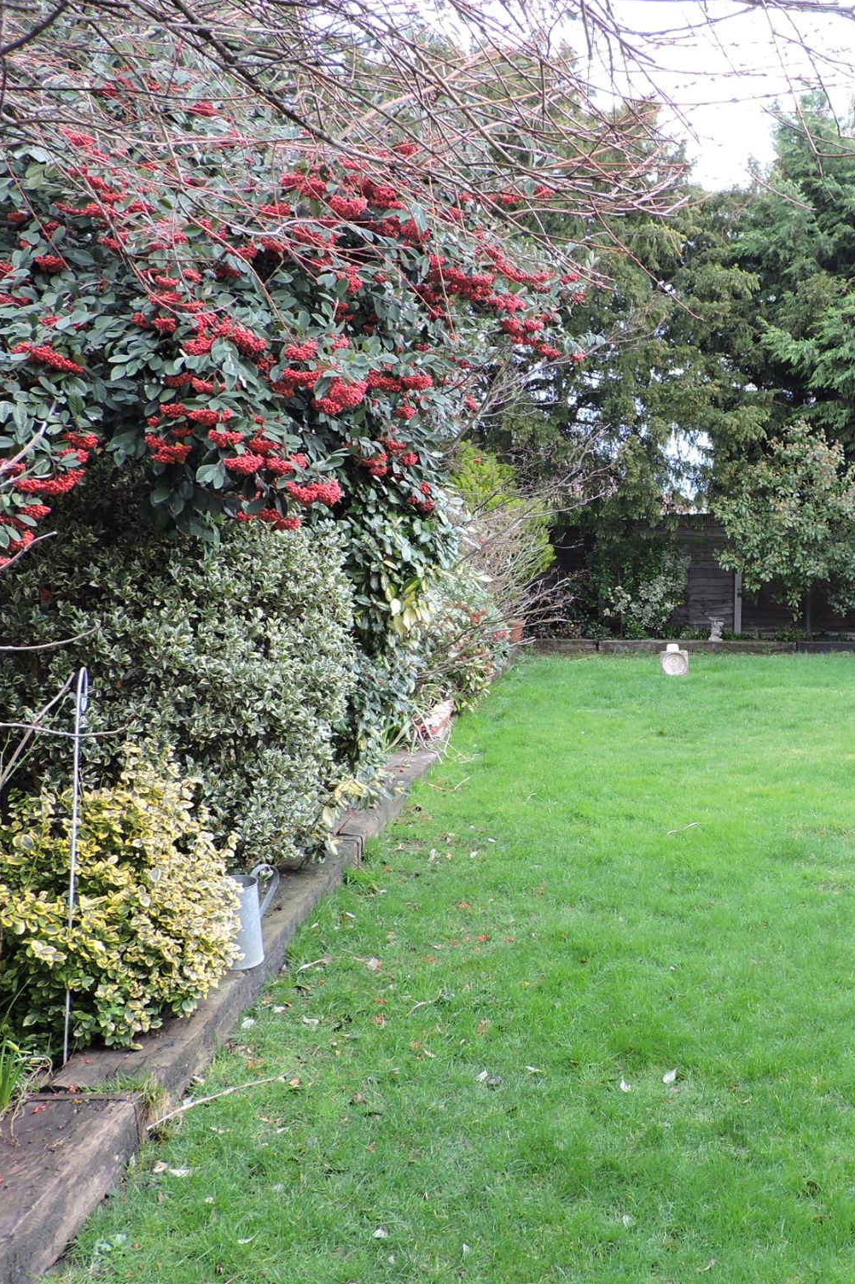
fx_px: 1212
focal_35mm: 34
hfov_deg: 37.0
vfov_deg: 55.8
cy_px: 652
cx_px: 728
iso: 100
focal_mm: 4.3
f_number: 3
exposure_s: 1/100
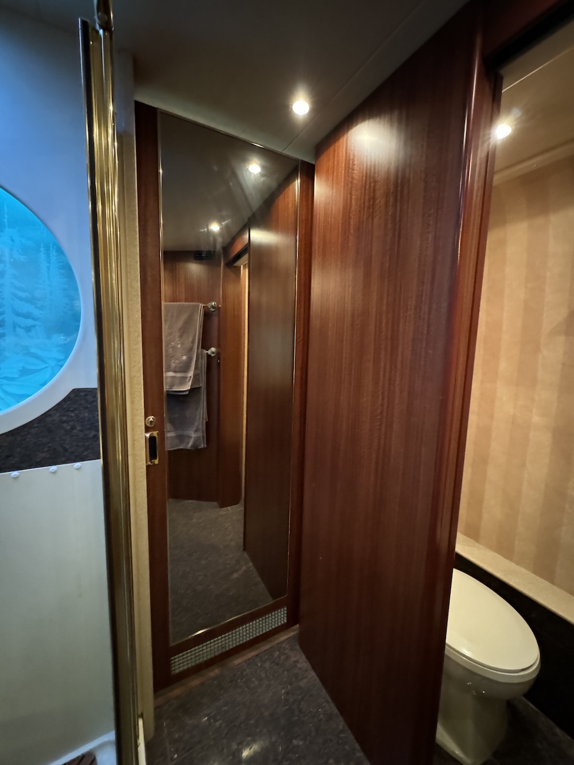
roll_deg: -2.3
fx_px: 309
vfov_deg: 102.1
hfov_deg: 85.7
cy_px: 382
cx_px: 287
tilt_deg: -6.3
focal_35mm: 14
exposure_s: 1/25
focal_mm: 2.22
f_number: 2.2
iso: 1600
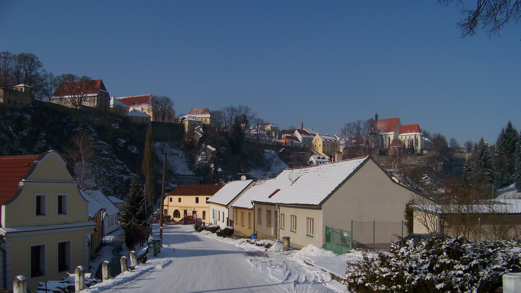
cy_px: 182
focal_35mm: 40
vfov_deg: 29.6
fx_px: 553
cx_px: 263
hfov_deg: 50.5
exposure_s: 1/1250
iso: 64
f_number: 4
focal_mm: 5.85
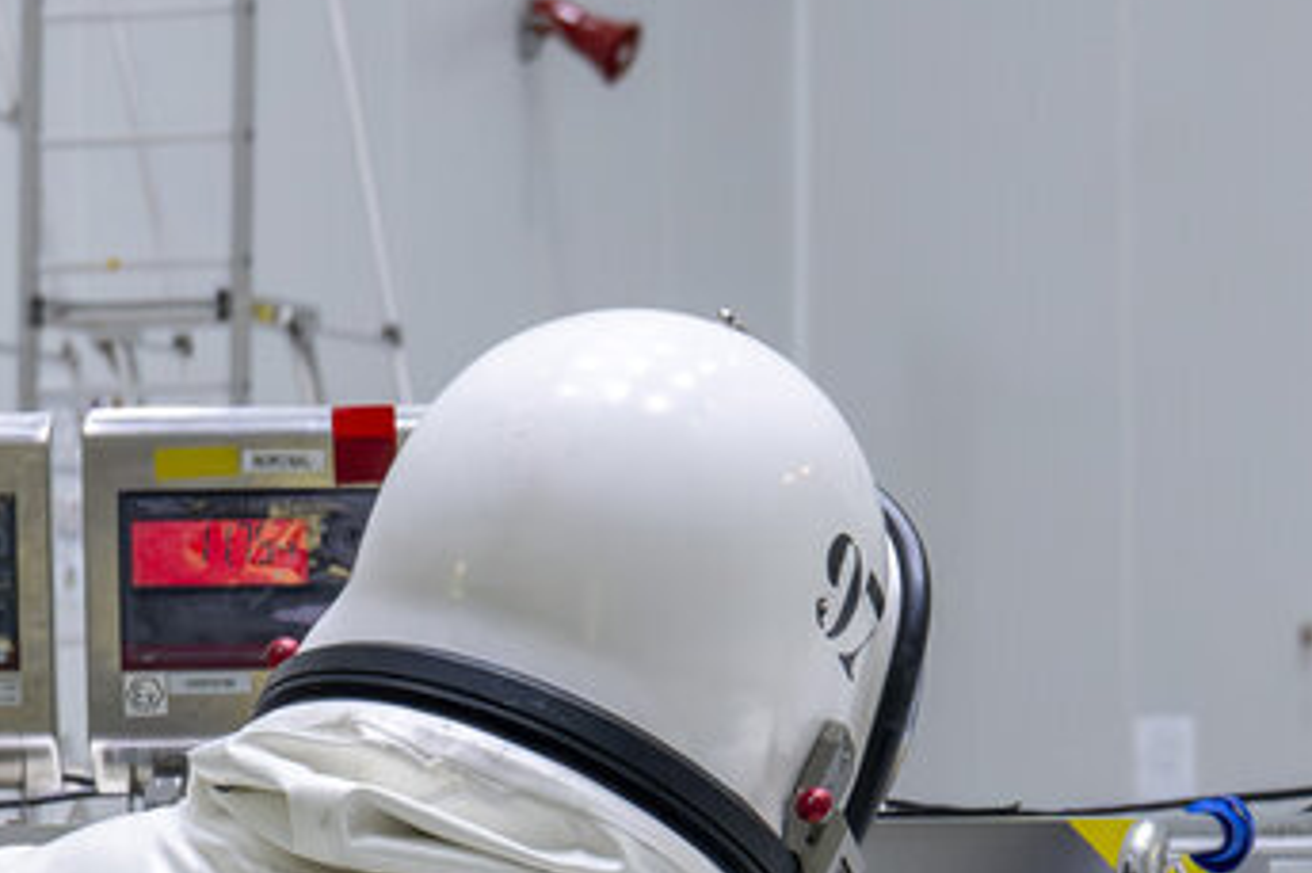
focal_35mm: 212
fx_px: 7722
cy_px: 1433
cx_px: 503
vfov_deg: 6.4
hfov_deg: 9.7
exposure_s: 1/80
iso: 1600
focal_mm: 38
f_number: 5
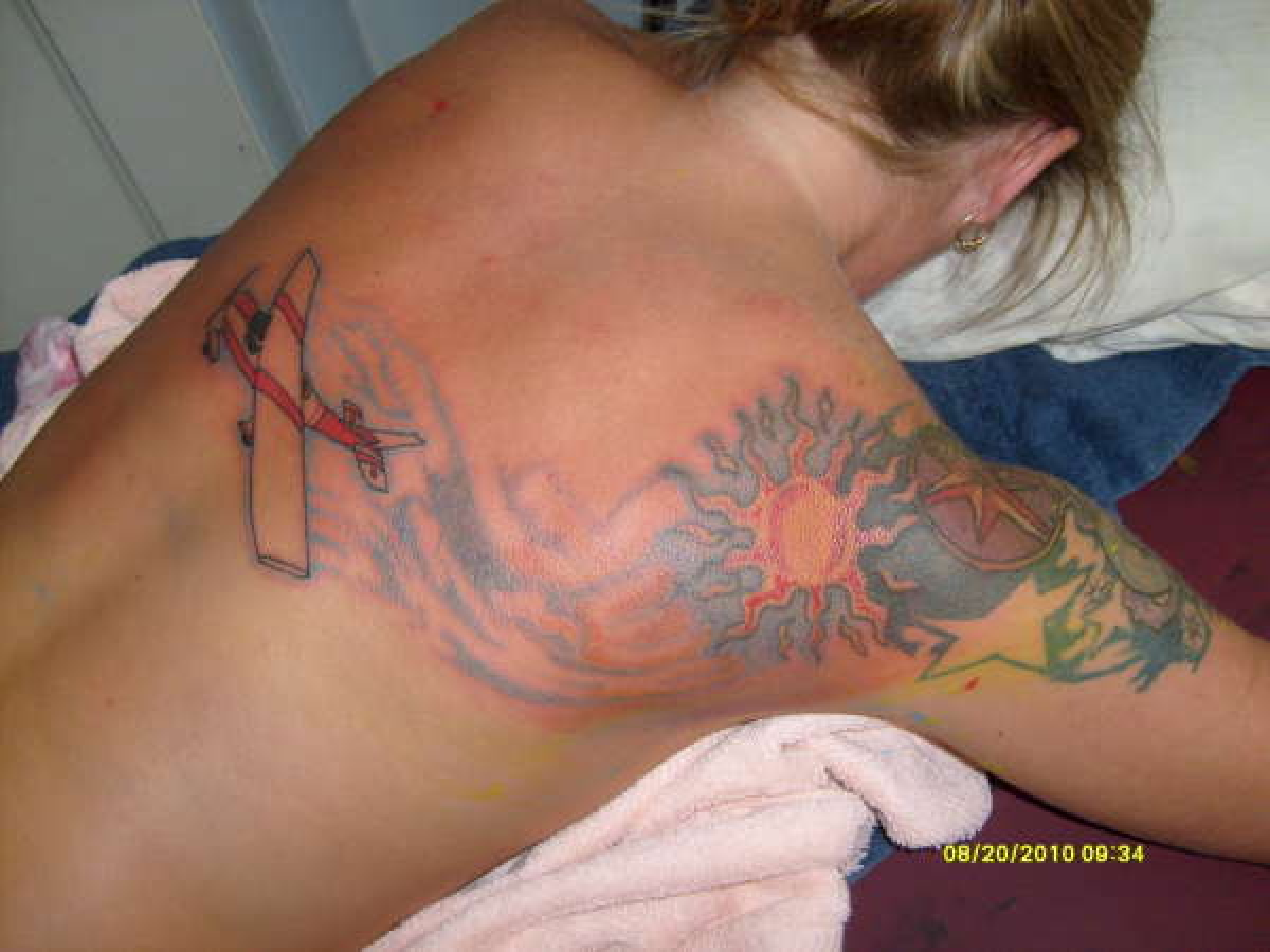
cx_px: 635
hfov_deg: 52.6
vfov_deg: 40.7
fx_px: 1284
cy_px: 476
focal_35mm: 35
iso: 100
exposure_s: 1/45
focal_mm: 5.8
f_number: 2.8
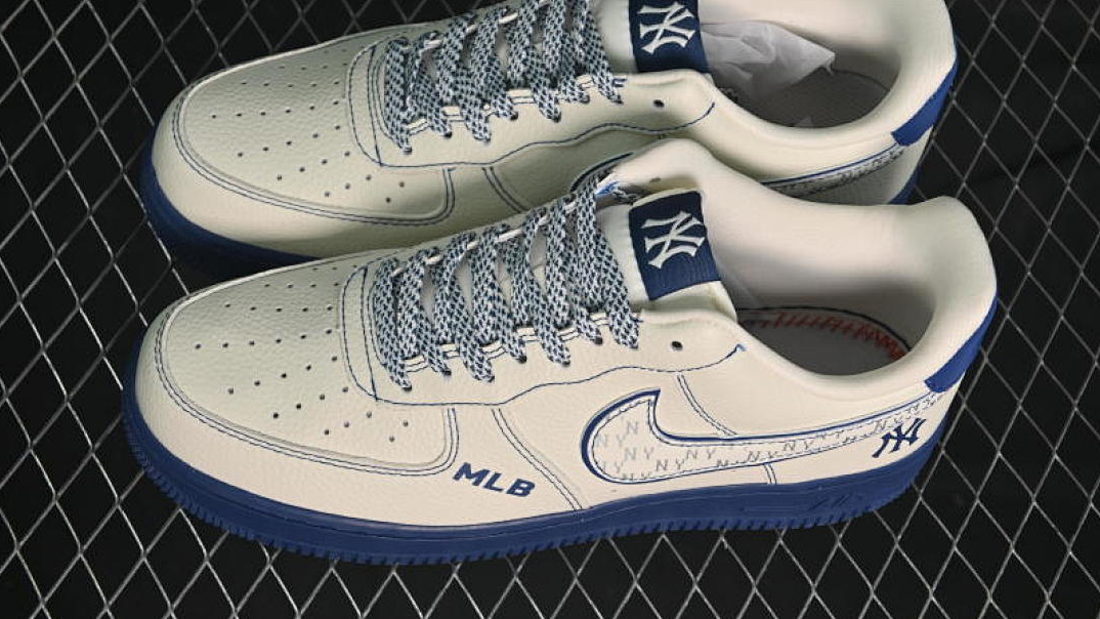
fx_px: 2304
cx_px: 550
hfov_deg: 26.9
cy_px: 255
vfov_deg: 15.3
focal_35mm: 79
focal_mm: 50
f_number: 6.3
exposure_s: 1/50
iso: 160
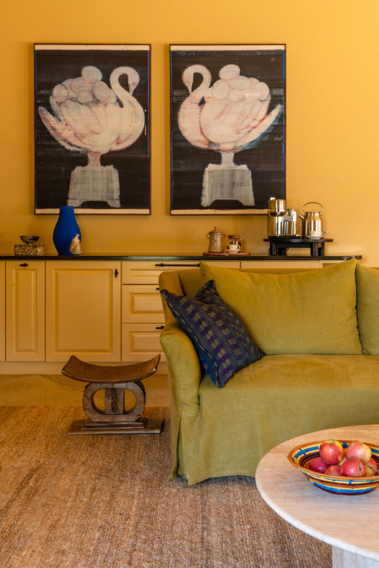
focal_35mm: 40
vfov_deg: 48.5
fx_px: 631
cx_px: 190
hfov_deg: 33.4
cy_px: 284
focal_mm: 40
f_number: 11
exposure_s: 1
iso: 200
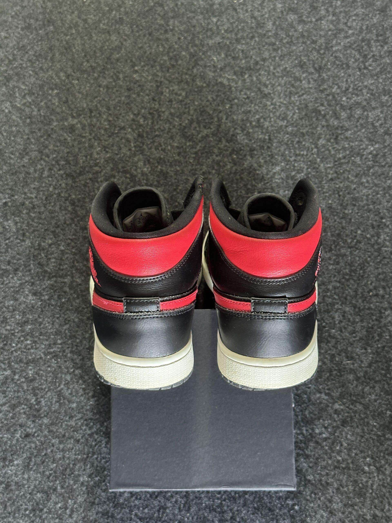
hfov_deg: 30.3
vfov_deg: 39.7
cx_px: 196
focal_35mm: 48
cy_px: 262
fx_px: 725
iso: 400
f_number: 1.78
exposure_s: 1/33
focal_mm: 6.86
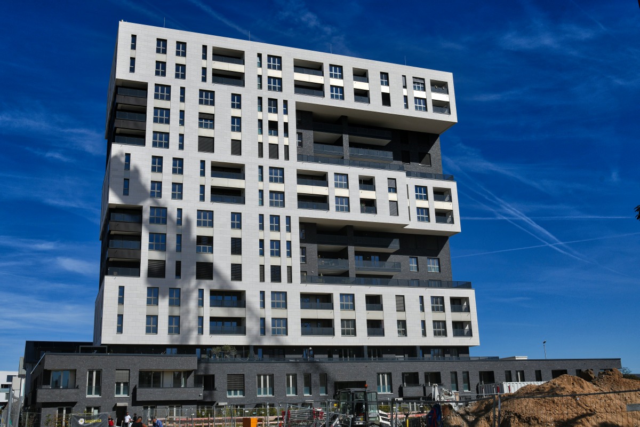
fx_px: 622
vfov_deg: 37.9
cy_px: 214
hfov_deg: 54.4
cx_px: 320
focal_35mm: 35
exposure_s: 1/1250
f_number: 8
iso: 200
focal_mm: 35
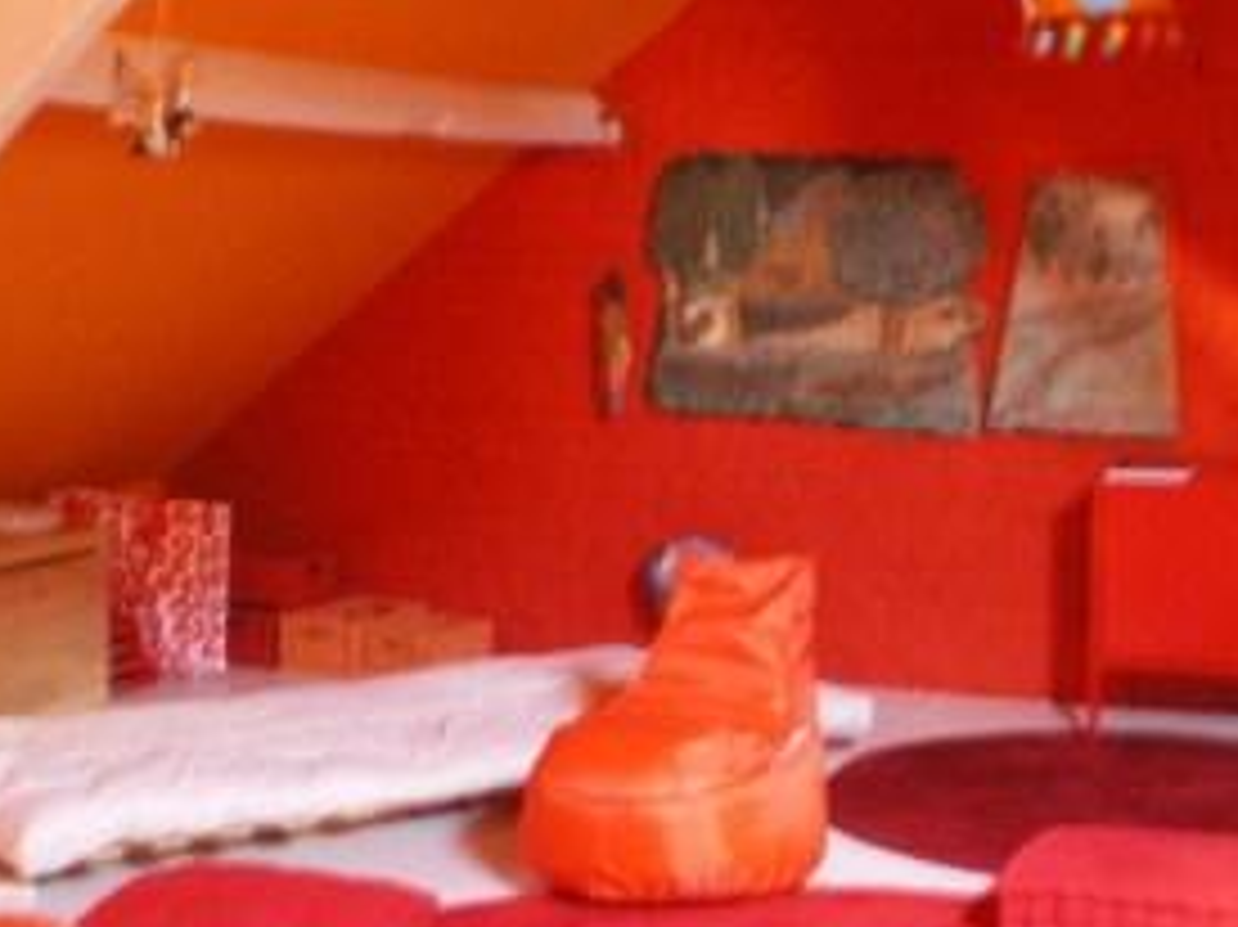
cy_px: 536
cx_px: 770
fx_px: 2216
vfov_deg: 23.6
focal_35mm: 62
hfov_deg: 31.1
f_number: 3.1
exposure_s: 1/6
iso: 400
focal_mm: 6.3
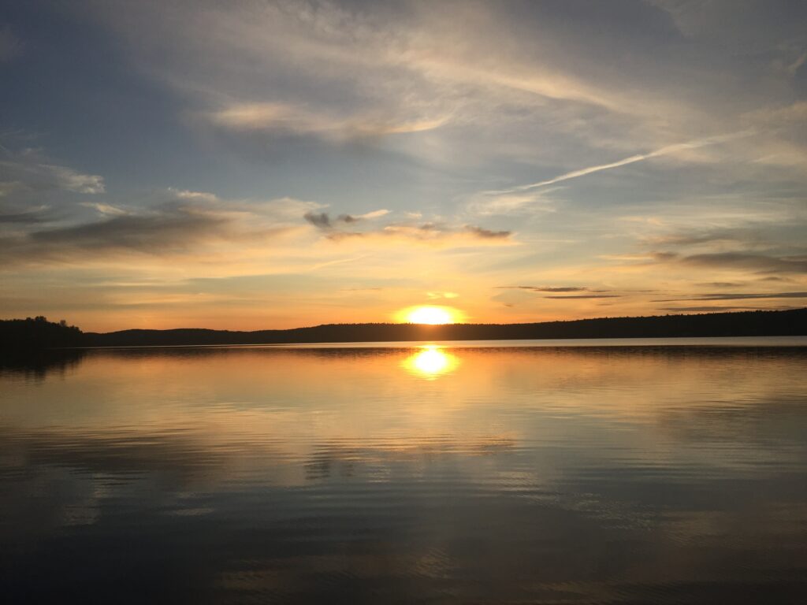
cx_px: 404
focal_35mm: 29
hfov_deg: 61.7
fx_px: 676
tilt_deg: +3.0
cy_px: 302
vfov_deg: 48.2
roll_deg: +1.4
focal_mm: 4.15
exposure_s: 1/1582
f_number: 2.2
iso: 32
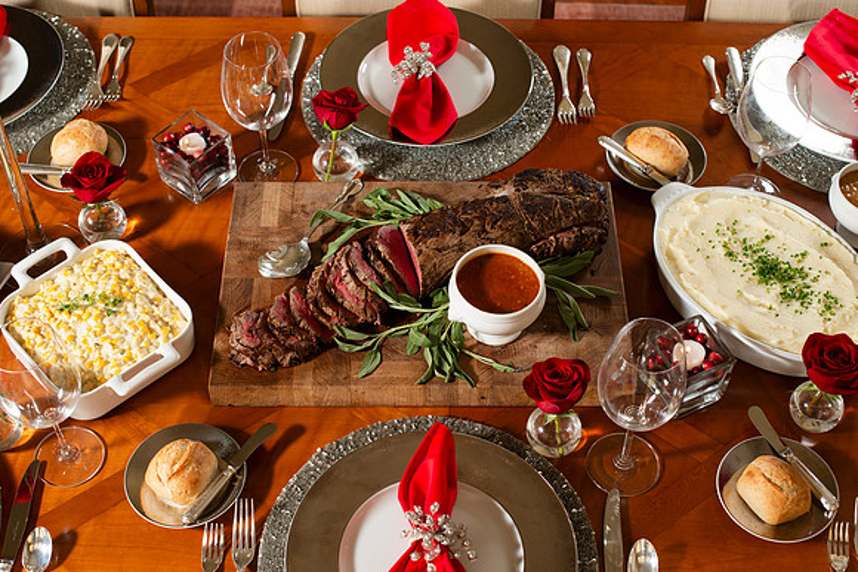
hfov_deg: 39.2
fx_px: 1206
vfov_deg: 26.7
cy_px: 286
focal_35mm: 51
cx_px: 429
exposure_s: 1/100
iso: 320
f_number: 6.3
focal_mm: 50
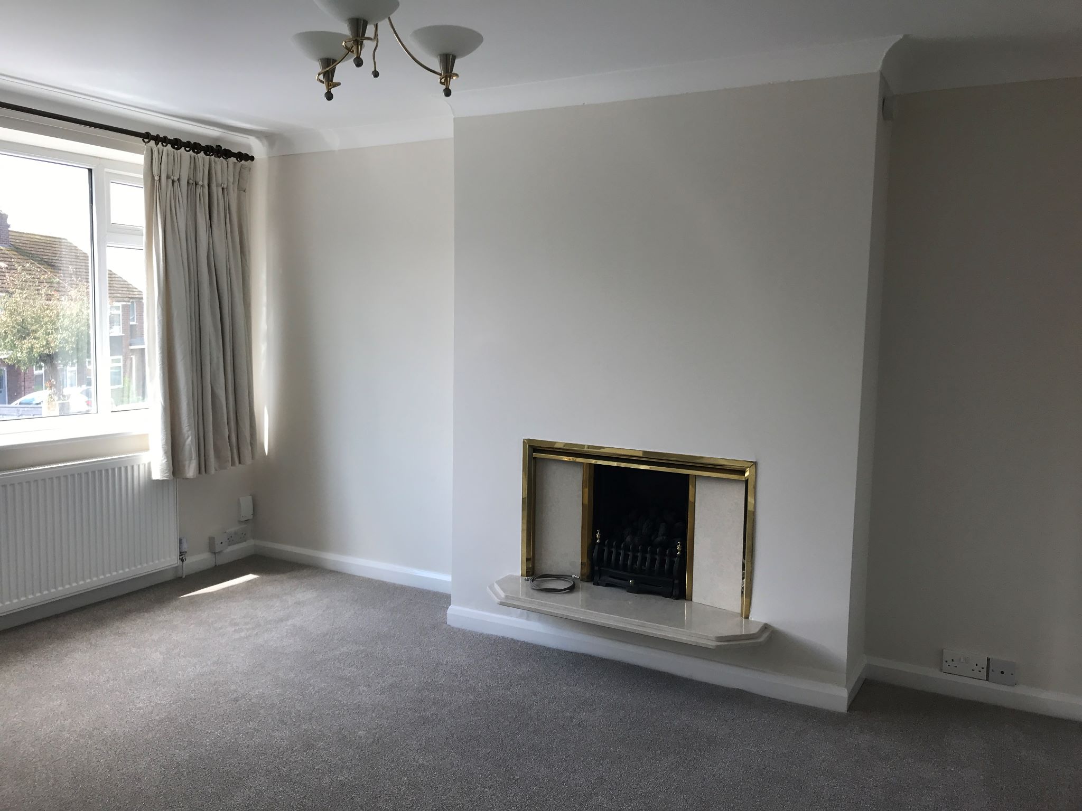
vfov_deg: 49.7
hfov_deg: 63.4
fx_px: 875
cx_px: 541
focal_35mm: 28
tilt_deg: -2.9
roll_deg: -1.1
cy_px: 406
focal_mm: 3.99
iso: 20
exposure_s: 1/199
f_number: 1.8
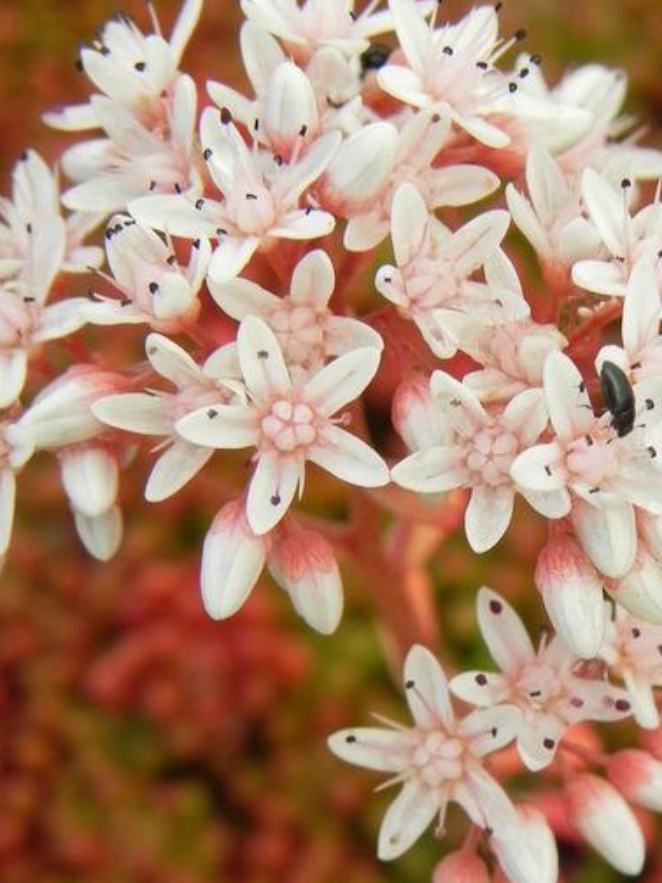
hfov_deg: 12.4
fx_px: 3034
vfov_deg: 16.5
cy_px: 536
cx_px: 361
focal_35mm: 119
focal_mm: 13.4
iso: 160
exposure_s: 1/200
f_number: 5.6
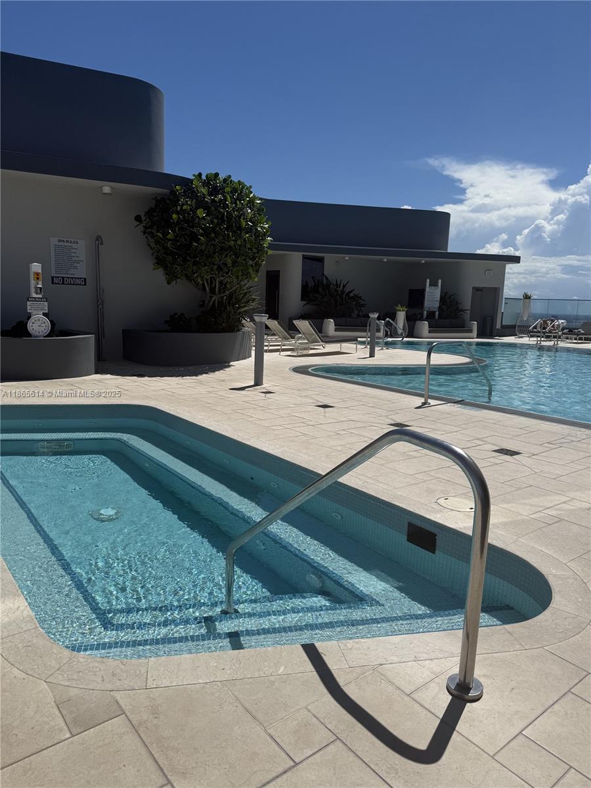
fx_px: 546
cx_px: 296
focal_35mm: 24
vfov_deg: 71.6
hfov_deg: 56.8
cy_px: 394
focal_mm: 6.76
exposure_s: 1/11905
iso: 80
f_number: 1.78
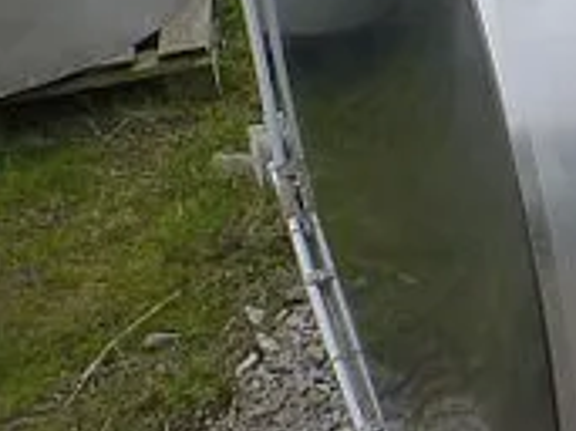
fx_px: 2045
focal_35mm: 123
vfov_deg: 11.9
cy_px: 5
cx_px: 1081
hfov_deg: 14.0
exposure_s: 1/200
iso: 160
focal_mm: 4.9
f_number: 3.3
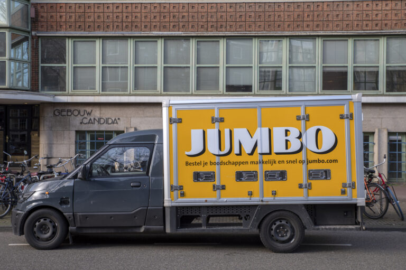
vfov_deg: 28.0
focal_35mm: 48
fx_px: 541
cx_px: 203
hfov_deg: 41.1
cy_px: 135
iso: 100
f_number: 8
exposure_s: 1/60
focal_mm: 48
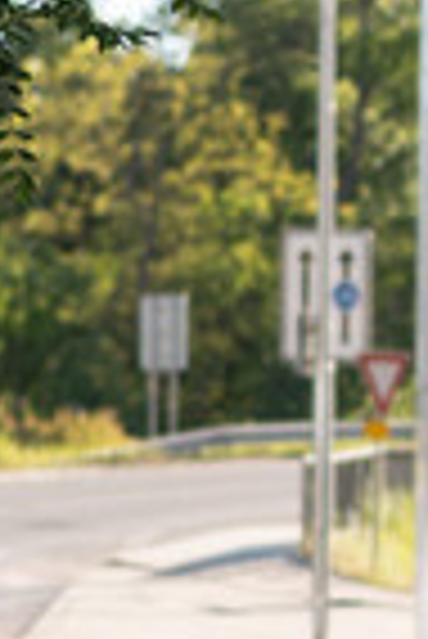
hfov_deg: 5.8
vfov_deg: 8.8
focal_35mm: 234
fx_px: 4163
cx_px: 827
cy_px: 468
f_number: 1.4
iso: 100
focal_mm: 35
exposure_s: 1/1600
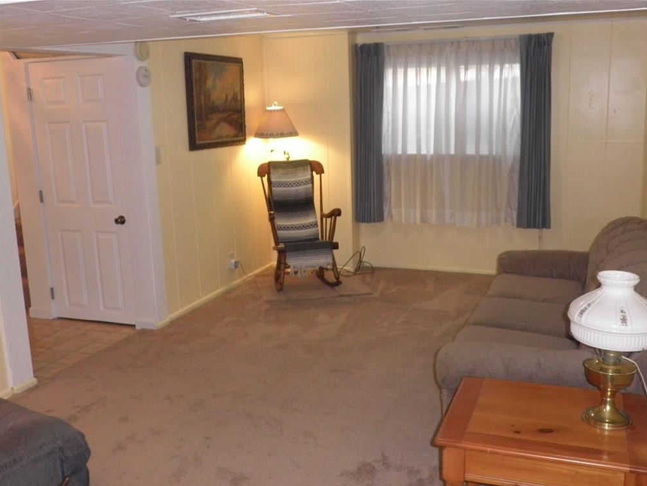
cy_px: 249
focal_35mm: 40
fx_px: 748
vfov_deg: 36.0
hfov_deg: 46.8
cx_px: 329
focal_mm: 7
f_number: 4
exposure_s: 1/60
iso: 400
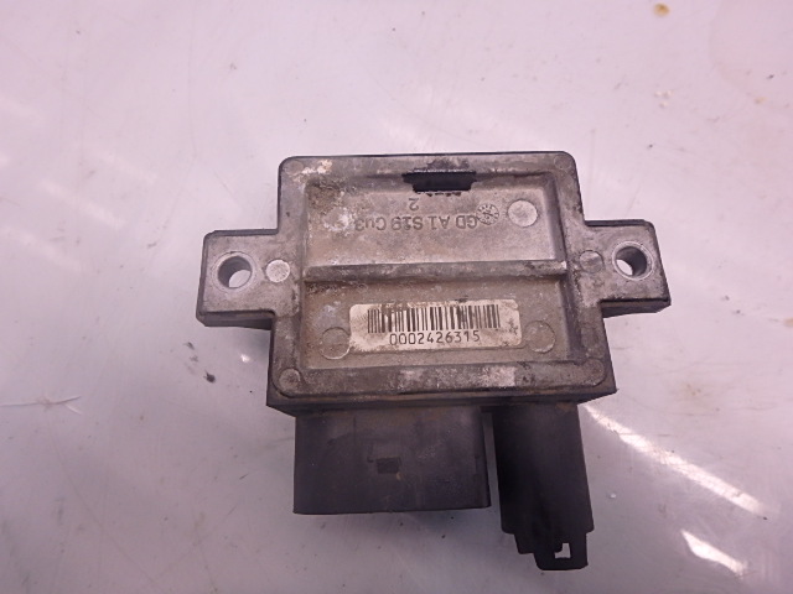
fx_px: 481
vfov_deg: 63.4
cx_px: 396
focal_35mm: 21
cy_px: 297
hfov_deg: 79.0
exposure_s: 1/50
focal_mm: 3.7
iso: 200
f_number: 3.5
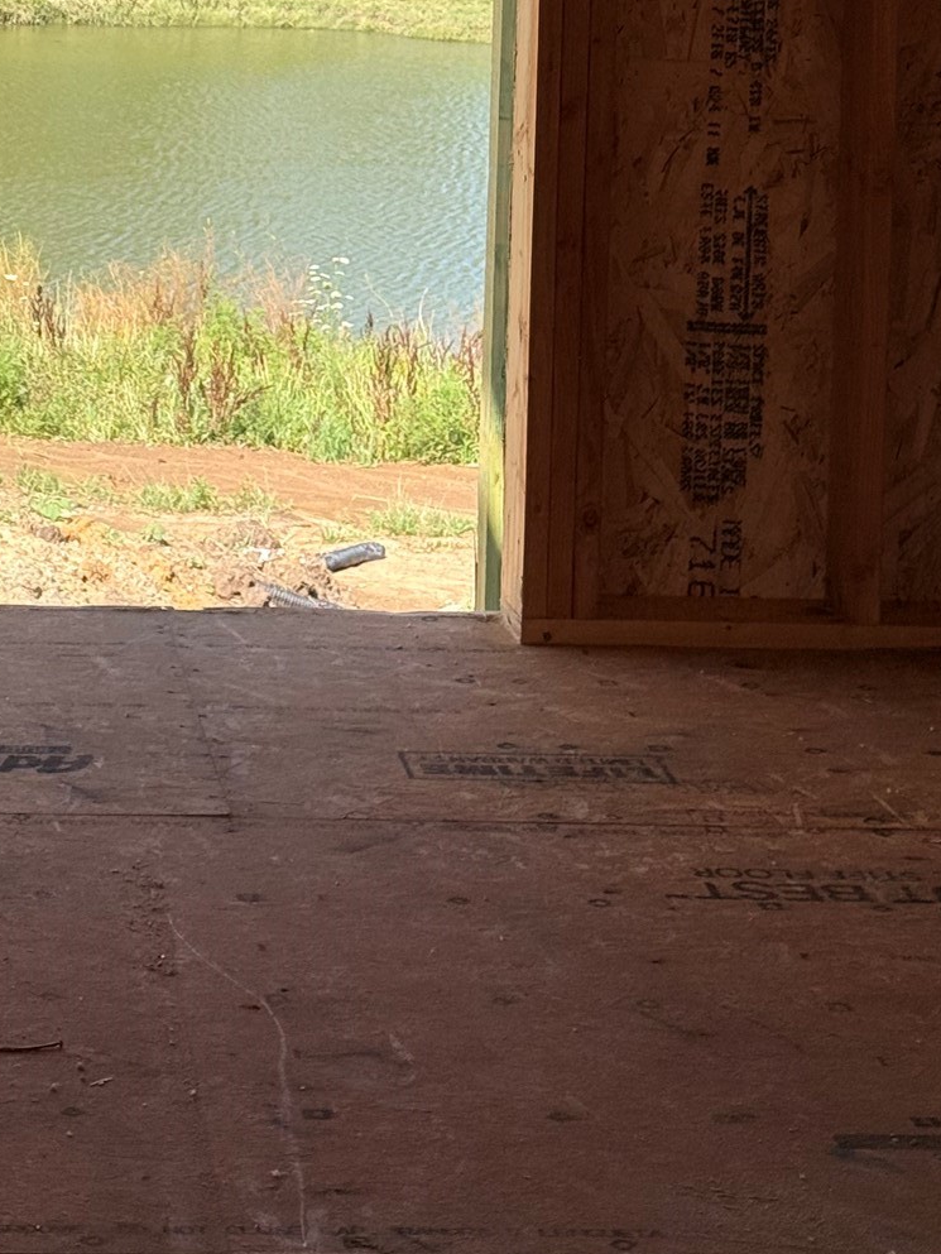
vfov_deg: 19.3
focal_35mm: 99
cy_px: -10
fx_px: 3588
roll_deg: -1.3
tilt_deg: -4.6
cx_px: 1
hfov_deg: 14.7
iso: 64
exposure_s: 1/2146
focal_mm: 6.76
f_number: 1.78
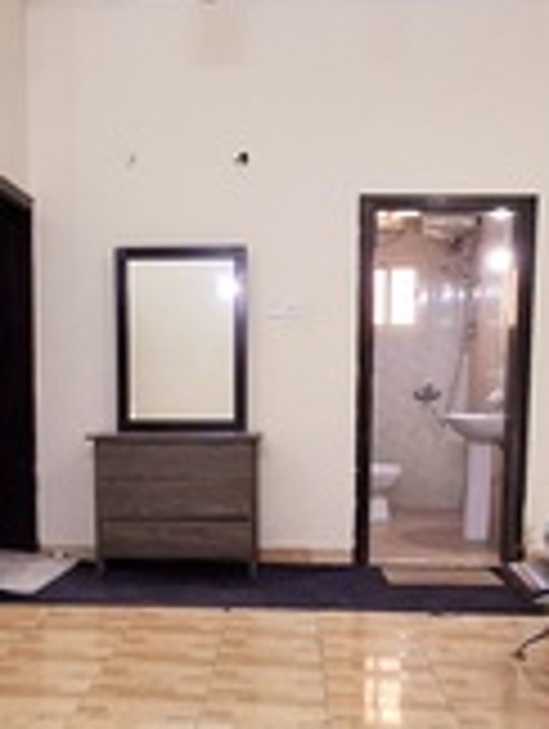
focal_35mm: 45
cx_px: 232
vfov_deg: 41.6
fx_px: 949
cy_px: 470
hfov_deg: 32.2
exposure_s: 1/50
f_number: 2.2
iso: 125
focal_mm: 1.64
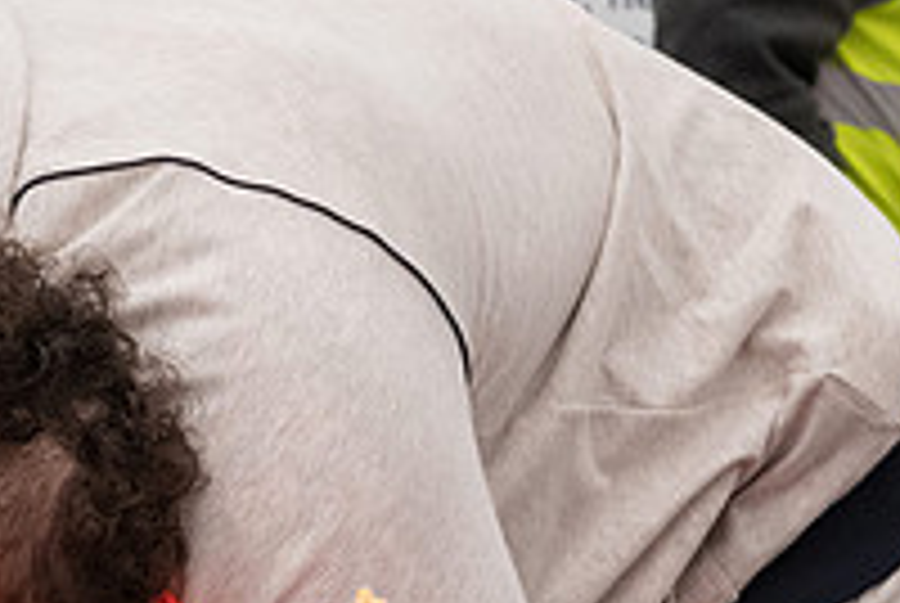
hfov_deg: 10.1
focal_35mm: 200
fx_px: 5007
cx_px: -138
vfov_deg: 6.9
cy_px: 669
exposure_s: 1/320
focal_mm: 58
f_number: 8
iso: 5000
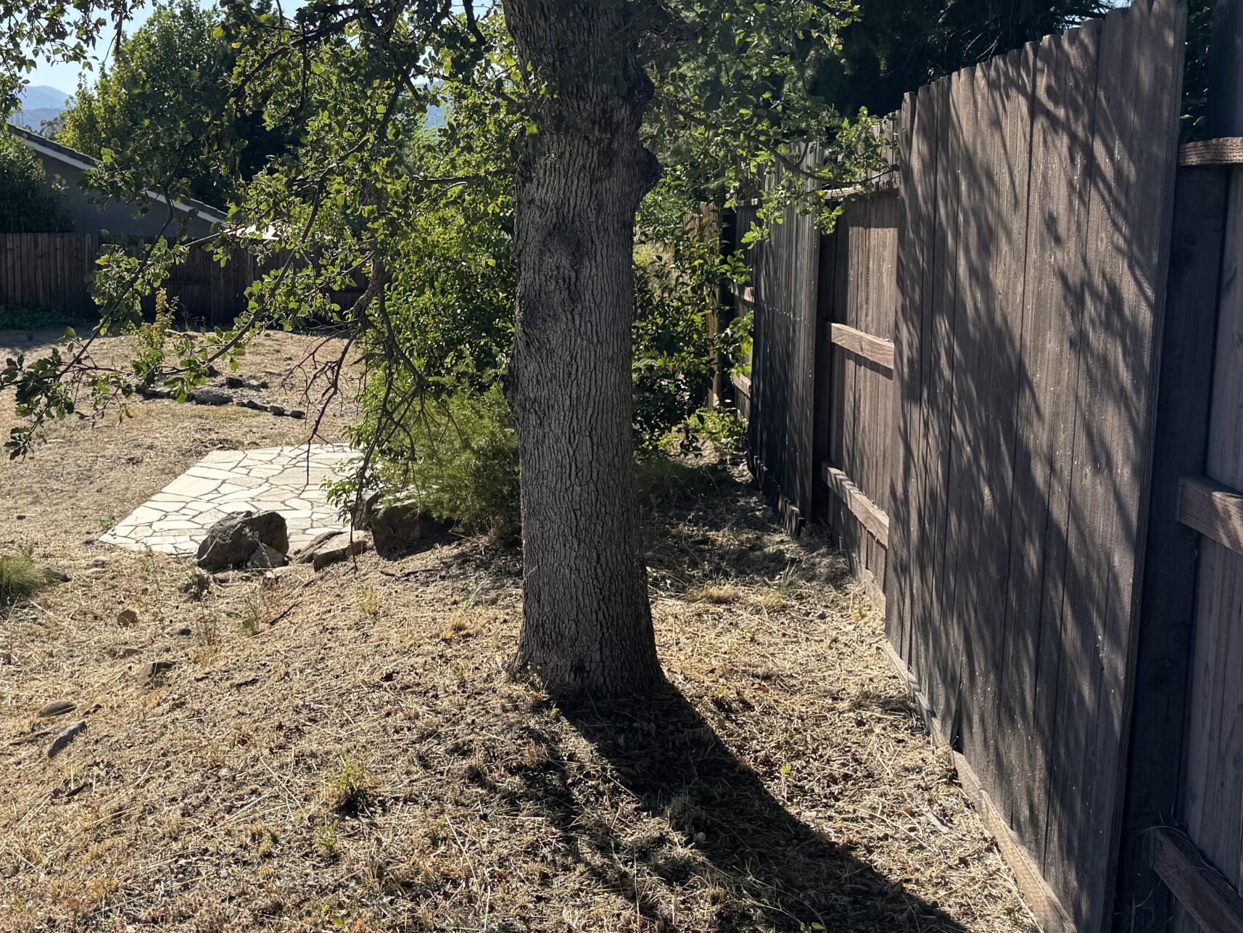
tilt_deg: -7.6
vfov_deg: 34.2
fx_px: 1508
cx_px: 282
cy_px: 341
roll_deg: -0.4
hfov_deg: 43.1
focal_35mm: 42
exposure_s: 1/2833
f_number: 1.78
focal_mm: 6.76
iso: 80
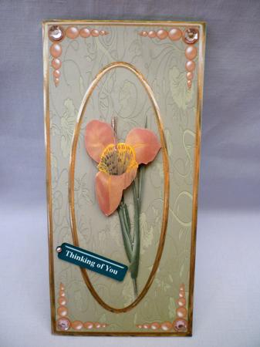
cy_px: 174
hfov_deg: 48.2
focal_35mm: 29
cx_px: 130
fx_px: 291
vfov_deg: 61.7
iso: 100
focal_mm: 5.2
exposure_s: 1/30
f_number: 3.3
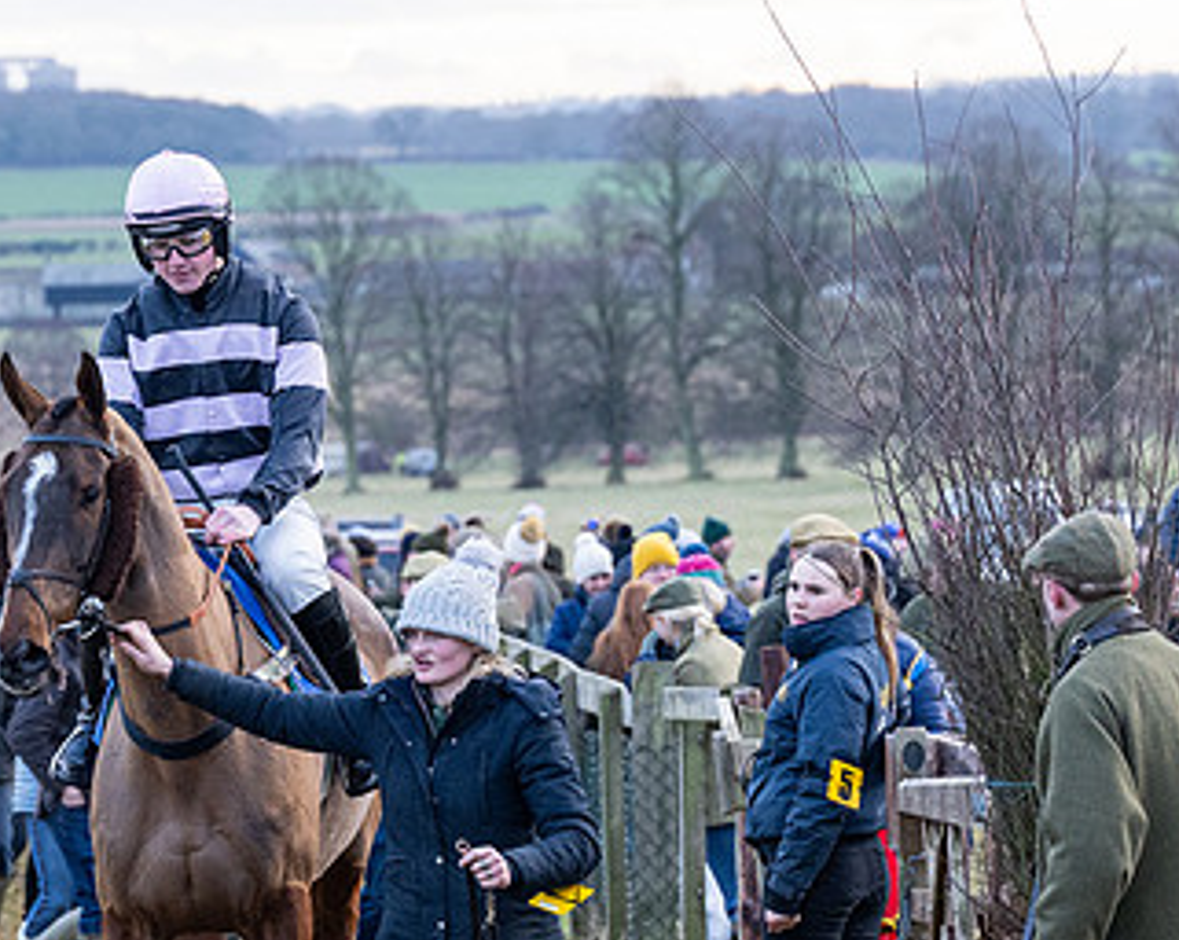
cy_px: 679
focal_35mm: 257
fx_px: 8957
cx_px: 229
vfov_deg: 6.0
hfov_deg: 7.5
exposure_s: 1/400
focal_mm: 87
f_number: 4
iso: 1000
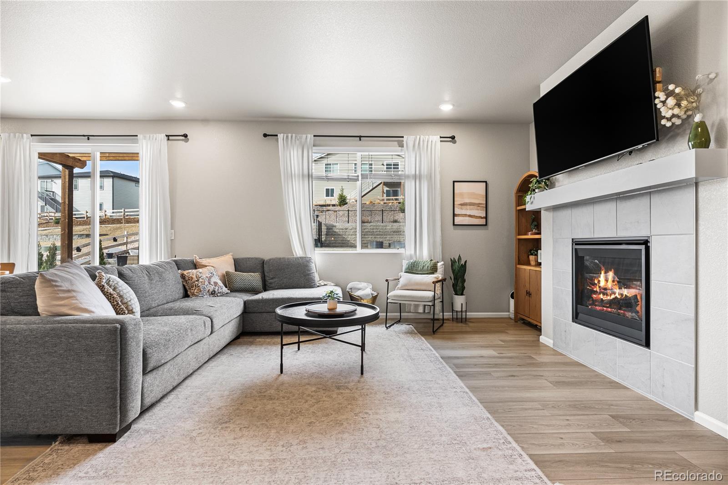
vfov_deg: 68.9
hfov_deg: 91.6
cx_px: 364
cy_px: 242
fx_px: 354
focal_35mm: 18
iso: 200
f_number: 8
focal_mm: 17.5
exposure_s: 1/125
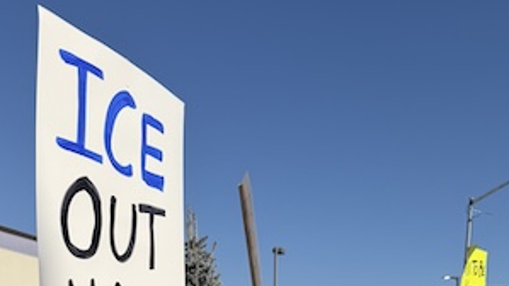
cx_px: 254
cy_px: 478
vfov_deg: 18.1
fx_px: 756
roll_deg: -0.6
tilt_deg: -7.0
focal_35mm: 56
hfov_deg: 37.2
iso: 80
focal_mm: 6.76
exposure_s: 1/7353
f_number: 1.78
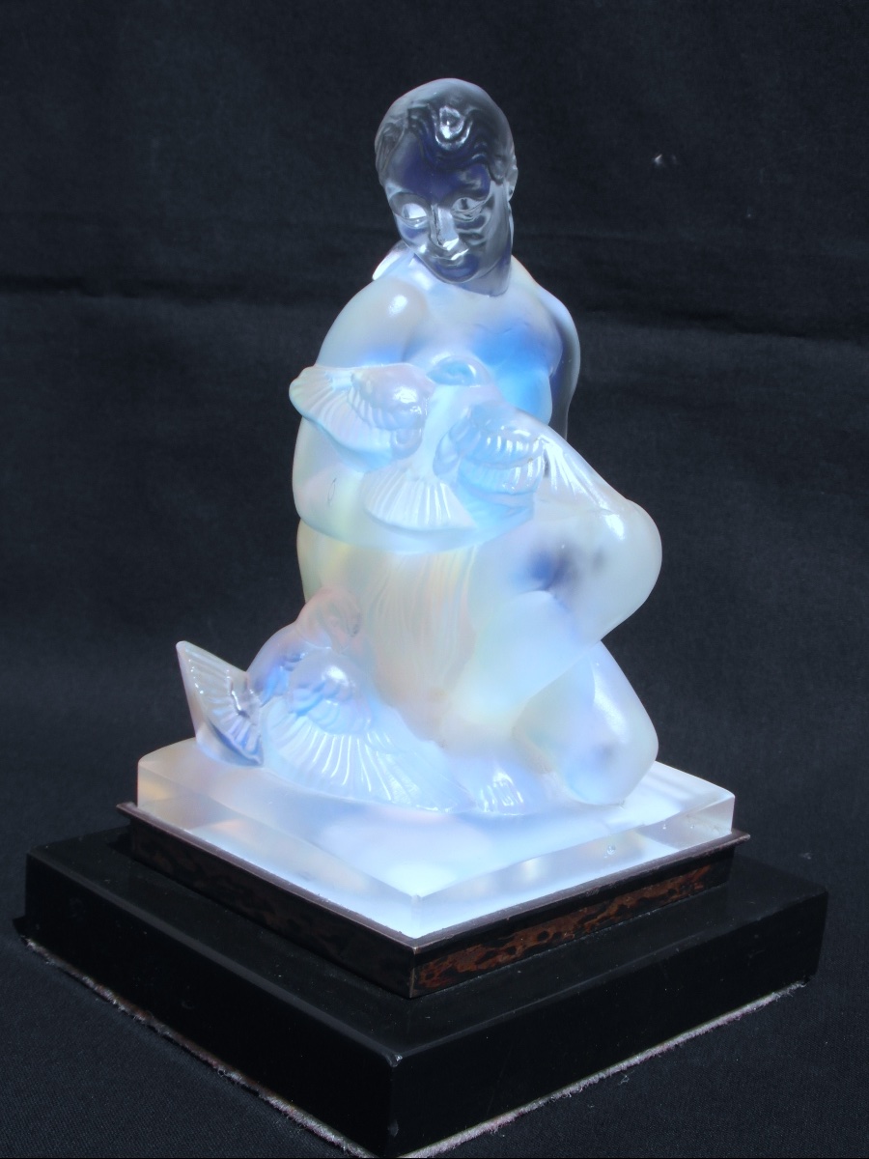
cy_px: 580
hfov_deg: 27.5
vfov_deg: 36.2
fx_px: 1774
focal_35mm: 53
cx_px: 434
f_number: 6
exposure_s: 1/350
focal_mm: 8.7
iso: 80
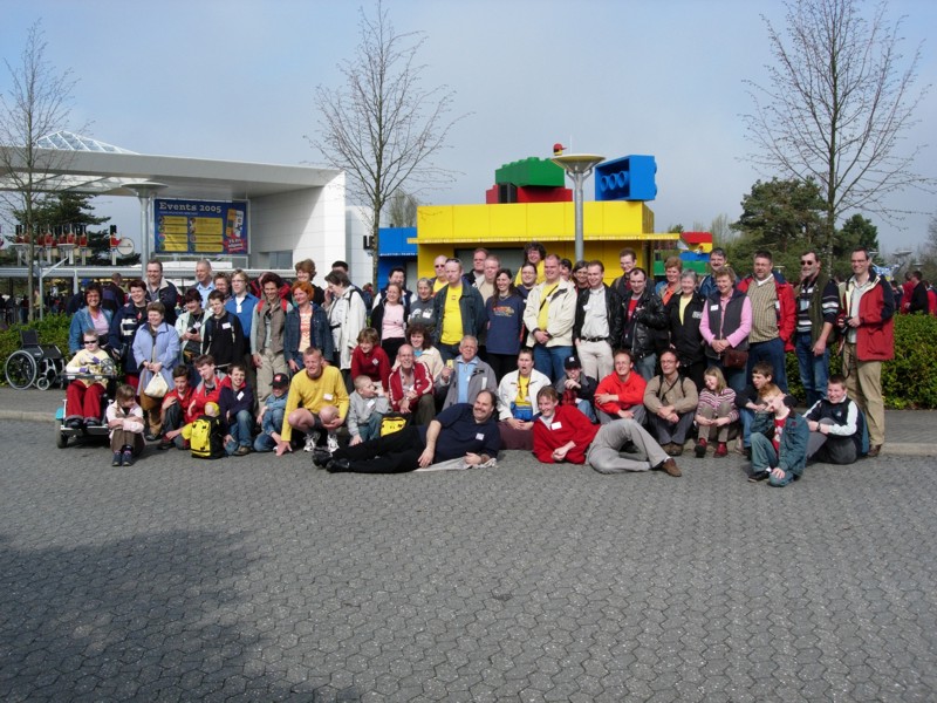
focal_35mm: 38
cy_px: 352
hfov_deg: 49.0
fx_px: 1029
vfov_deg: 37.7
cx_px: 468
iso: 64
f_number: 4.8
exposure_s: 1/683
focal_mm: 7.8
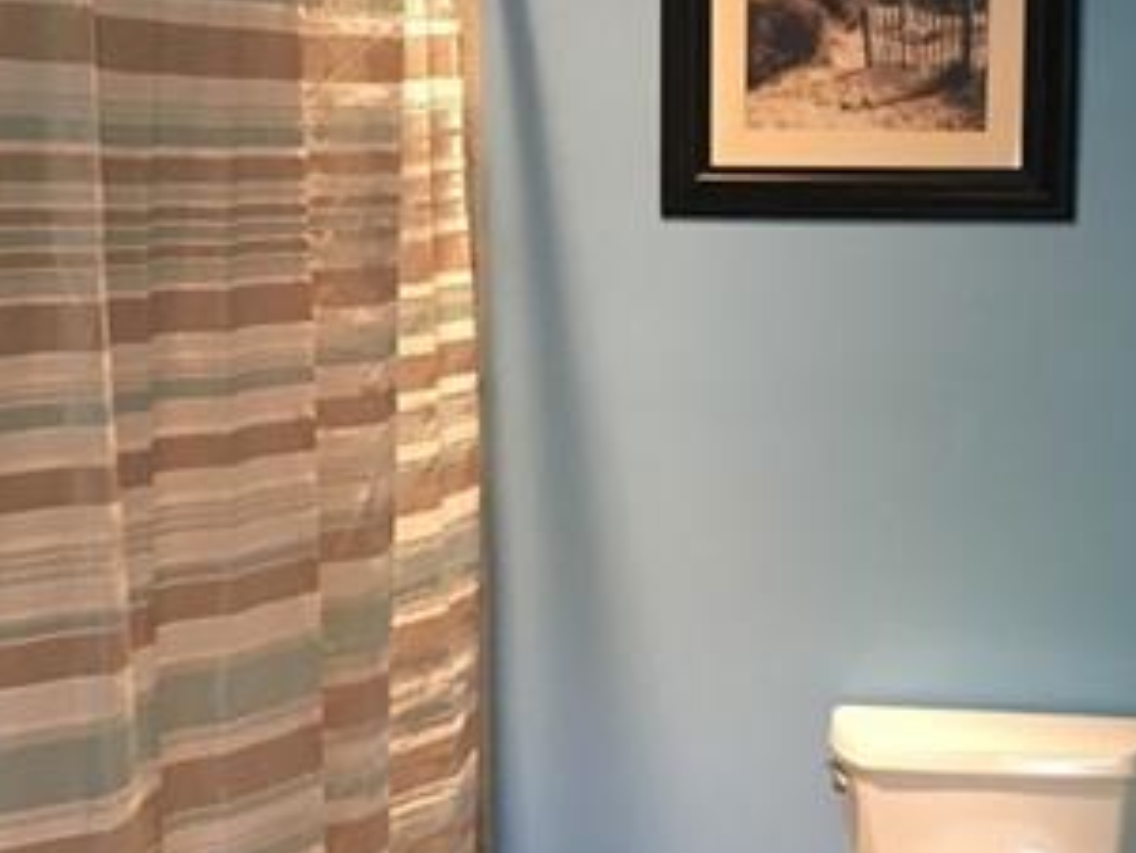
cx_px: 570
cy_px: 411
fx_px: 2429
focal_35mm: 74
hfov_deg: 26.3
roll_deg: +0.3
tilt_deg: -6.1
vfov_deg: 19.9
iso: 200
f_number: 2.2
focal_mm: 4.15
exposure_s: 1/30
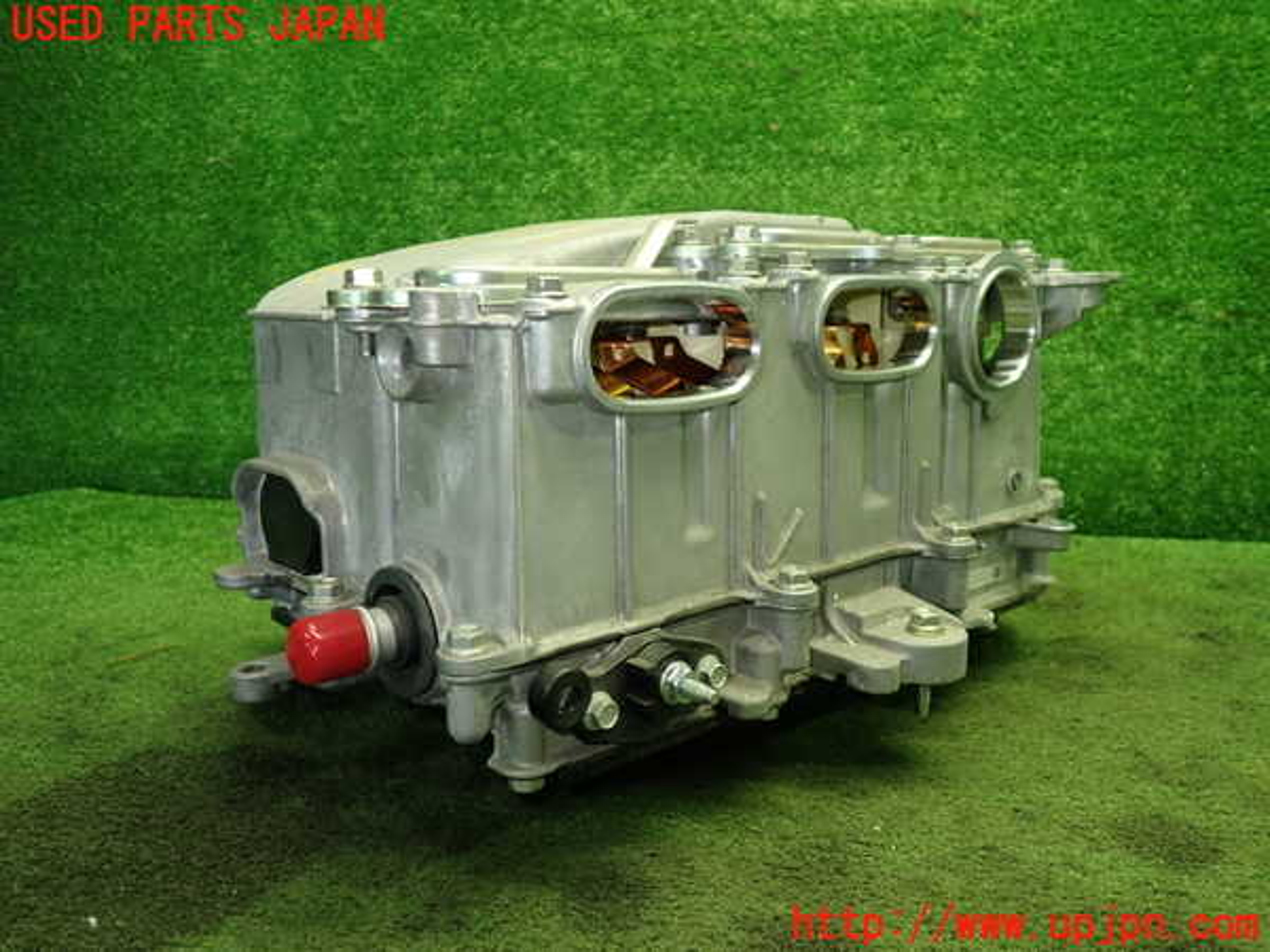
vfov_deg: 49.7
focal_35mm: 28
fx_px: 1027
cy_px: 476
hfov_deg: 63.4
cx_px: 635
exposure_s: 1/30
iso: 200
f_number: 2.2
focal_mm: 5.05
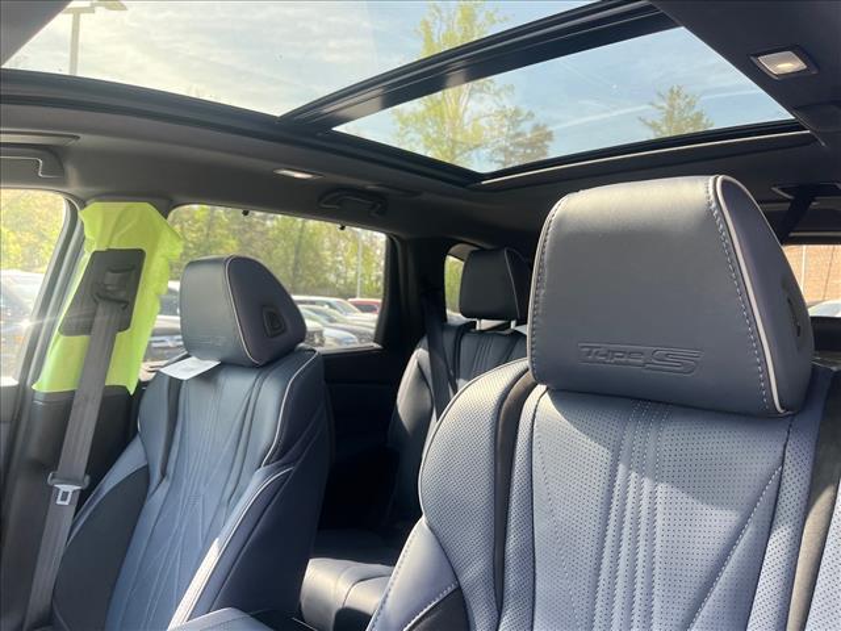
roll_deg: -3.1
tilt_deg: +1.4
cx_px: 420
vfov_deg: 53.1
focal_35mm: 26
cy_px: 316
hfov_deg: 67.3
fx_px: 632
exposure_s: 1/137
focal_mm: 5.1
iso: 64
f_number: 1.6
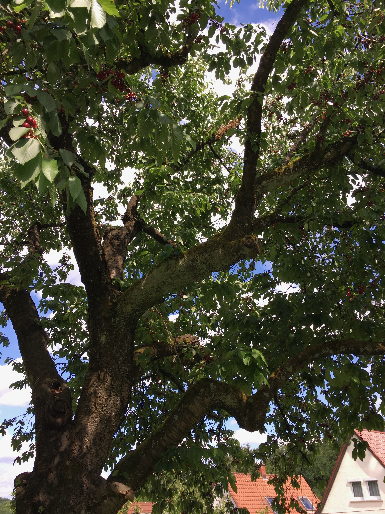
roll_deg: +3.0
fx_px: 430
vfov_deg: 61.7
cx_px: 192
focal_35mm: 29
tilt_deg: +29.9
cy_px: 257
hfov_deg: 48.2
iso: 25
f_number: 2.2
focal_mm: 4.15
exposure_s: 1/596
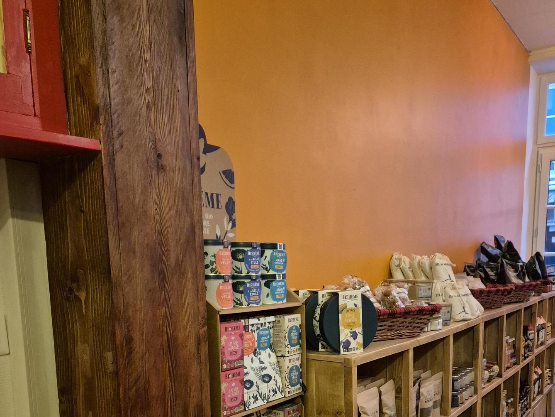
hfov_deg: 55.3
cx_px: 292
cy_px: 337
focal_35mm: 33
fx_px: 529
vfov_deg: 41.0
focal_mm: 5.4
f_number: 1.8
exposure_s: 1/100
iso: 2000
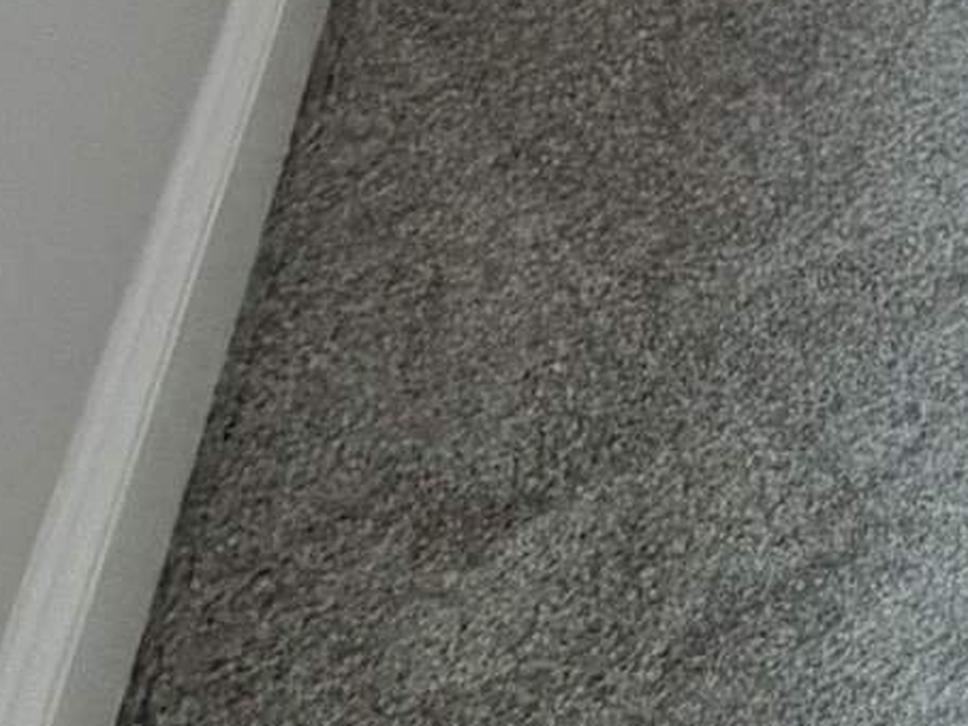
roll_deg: -0.3
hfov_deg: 12.0
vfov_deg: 11.7
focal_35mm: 95
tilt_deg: -10.9
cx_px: 2772
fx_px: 2657
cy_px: -1189
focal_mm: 2.22
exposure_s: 1/120
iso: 80
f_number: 2.2
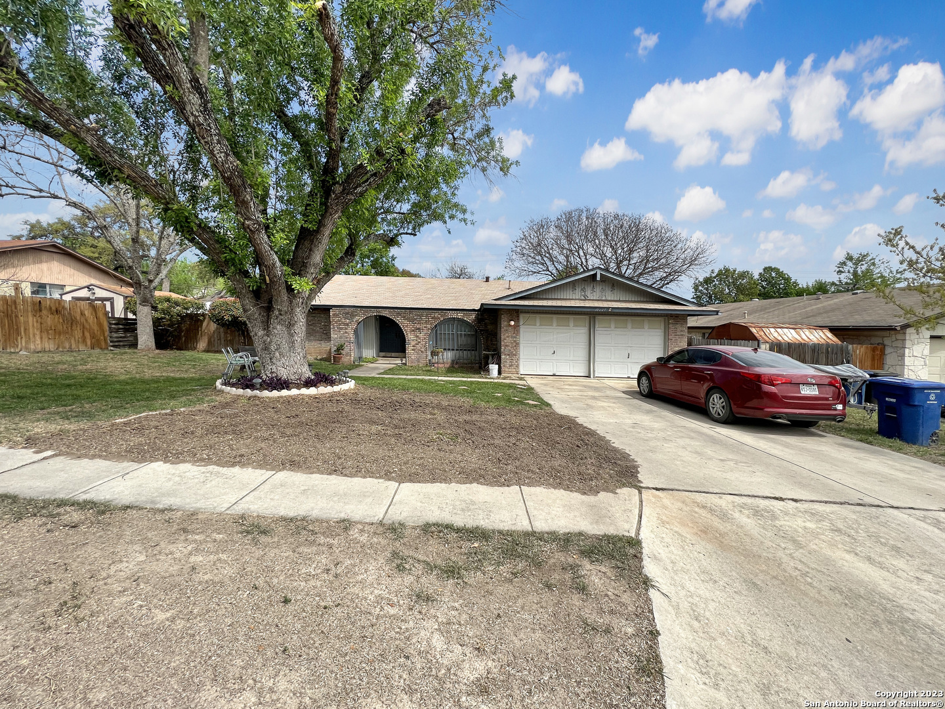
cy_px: 354
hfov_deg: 106.2
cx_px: 472
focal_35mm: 13
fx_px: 355
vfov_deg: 89.9
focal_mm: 1.57
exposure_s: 1/1410
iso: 32
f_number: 1.8
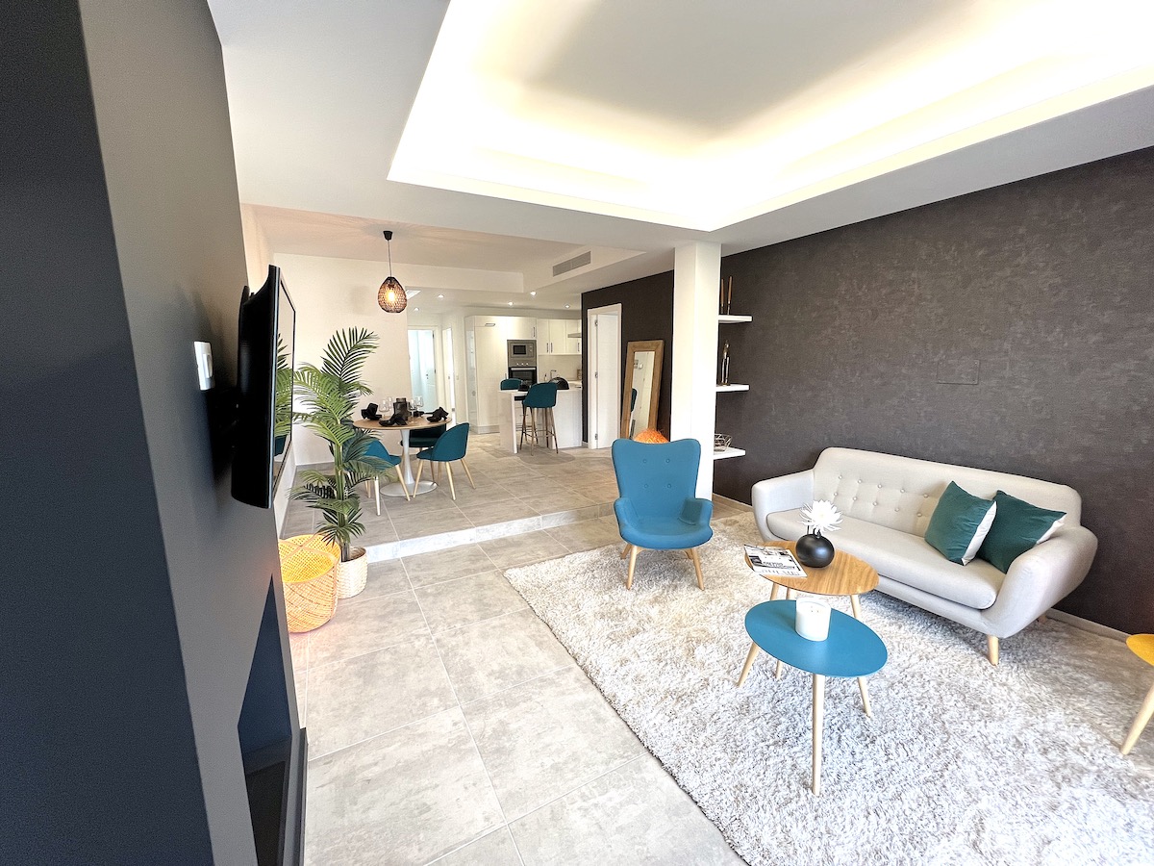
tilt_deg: -9.0
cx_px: 577
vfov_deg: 89.9
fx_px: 433
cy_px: 433
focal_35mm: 13
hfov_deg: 106.2
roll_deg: +0.6
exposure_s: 1/100
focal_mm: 1.57
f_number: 1.8
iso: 160
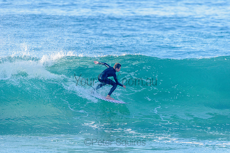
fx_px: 3195
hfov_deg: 4.1
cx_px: 115
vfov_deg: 2.8
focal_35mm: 500
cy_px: 76
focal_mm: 500
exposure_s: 1/2000
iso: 720
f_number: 5.6
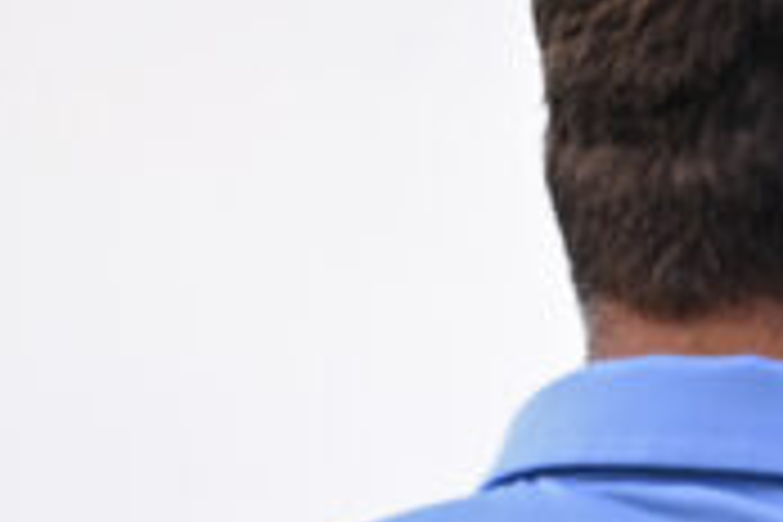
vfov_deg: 0.6
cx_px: 1260
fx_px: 51087
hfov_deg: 0.9
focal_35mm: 2349
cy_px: 1244
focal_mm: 400
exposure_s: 1/2000
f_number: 2.8
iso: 640
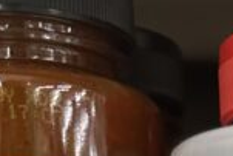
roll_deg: -0.9
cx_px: 503
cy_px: 663
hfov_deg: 10.8
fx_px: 1095
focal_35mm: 169
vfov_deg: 6.3
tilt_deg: -14.2
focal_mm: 6.86
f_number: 1.78
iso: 100
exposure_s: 1/63
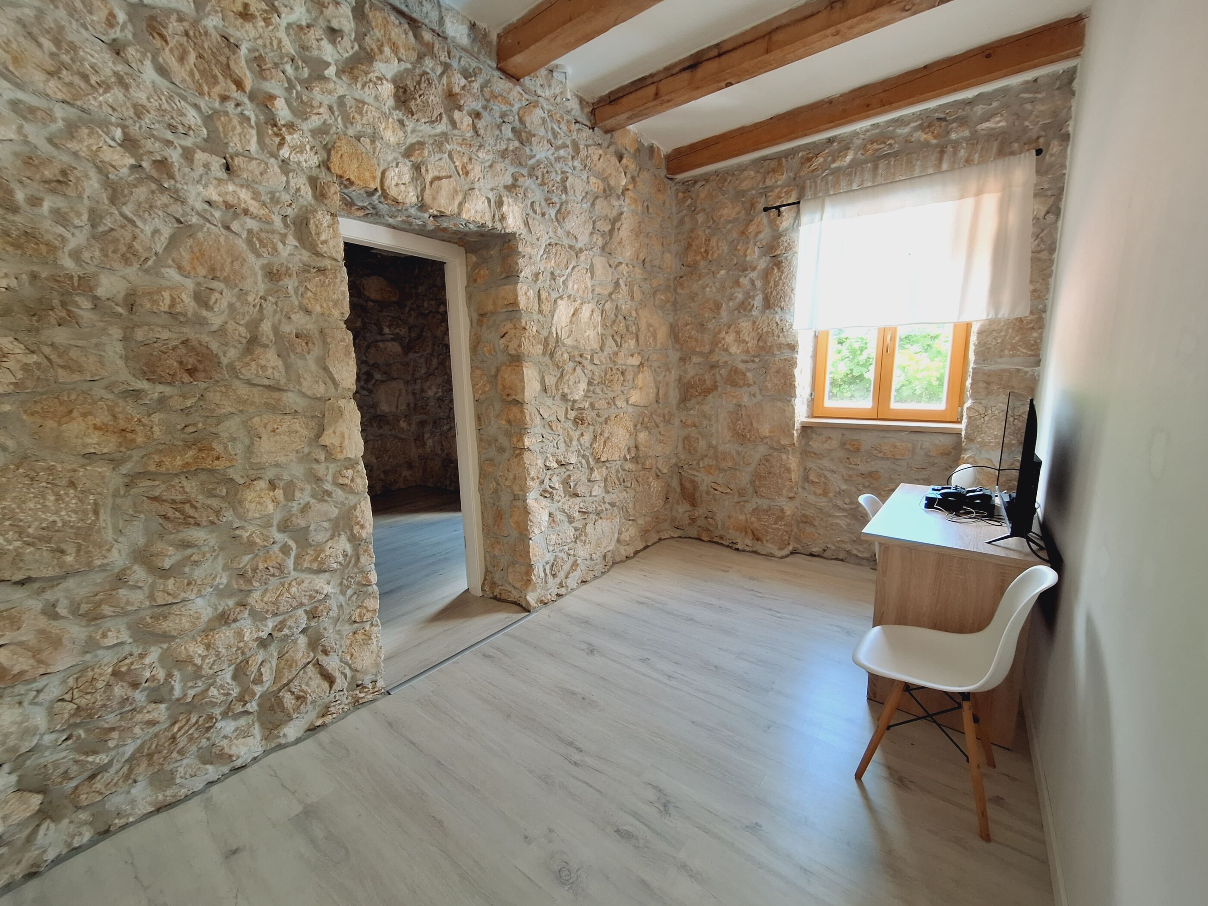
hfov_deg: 106.2
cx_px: 604
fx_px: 454
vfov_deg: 89.9
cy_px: 453
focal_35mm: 13
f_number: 2.2
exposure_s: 1/33
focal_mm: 1.74
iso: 50
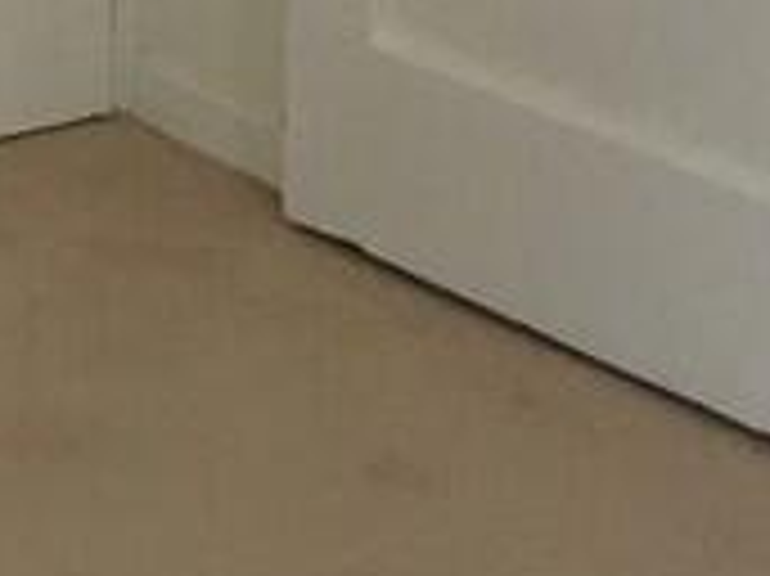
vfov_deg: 8.0
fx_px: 3868
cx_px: -1099
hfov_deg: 9.9
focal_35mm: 174
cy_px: -724
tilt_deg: -11.9
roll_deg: +2.7
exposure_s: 1/33
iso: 200
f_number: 2.2
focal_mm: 4.15
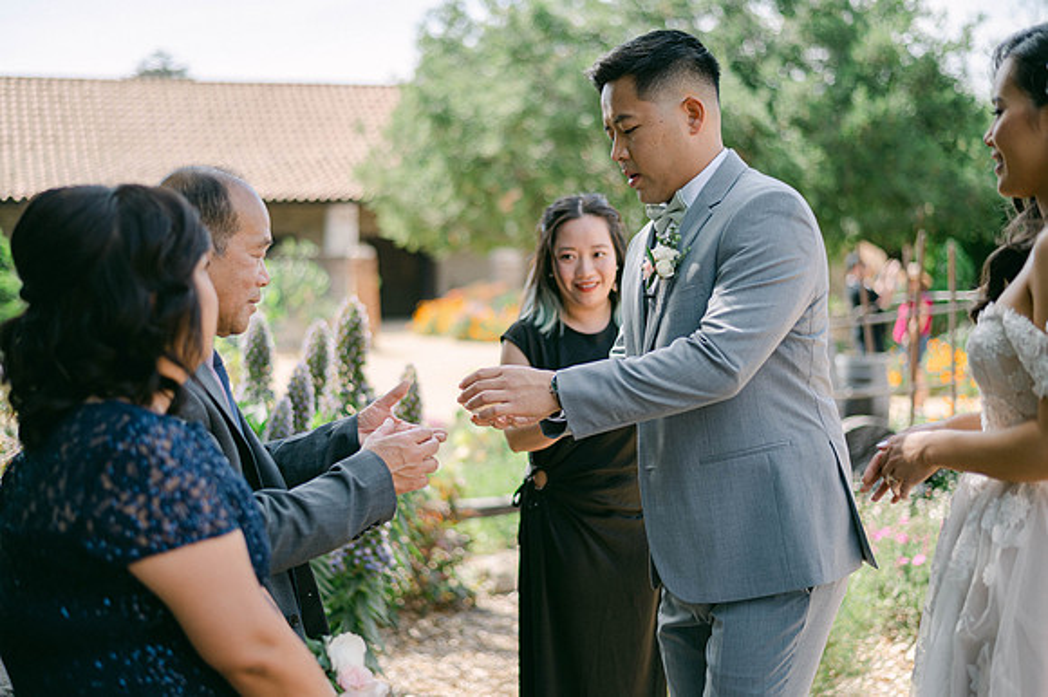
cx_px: 524
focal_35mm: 50
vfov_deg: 27.0
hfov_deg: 39.6
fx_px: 1455
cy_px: 348
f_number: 2
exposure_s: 1/2000
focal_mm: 50
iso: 100
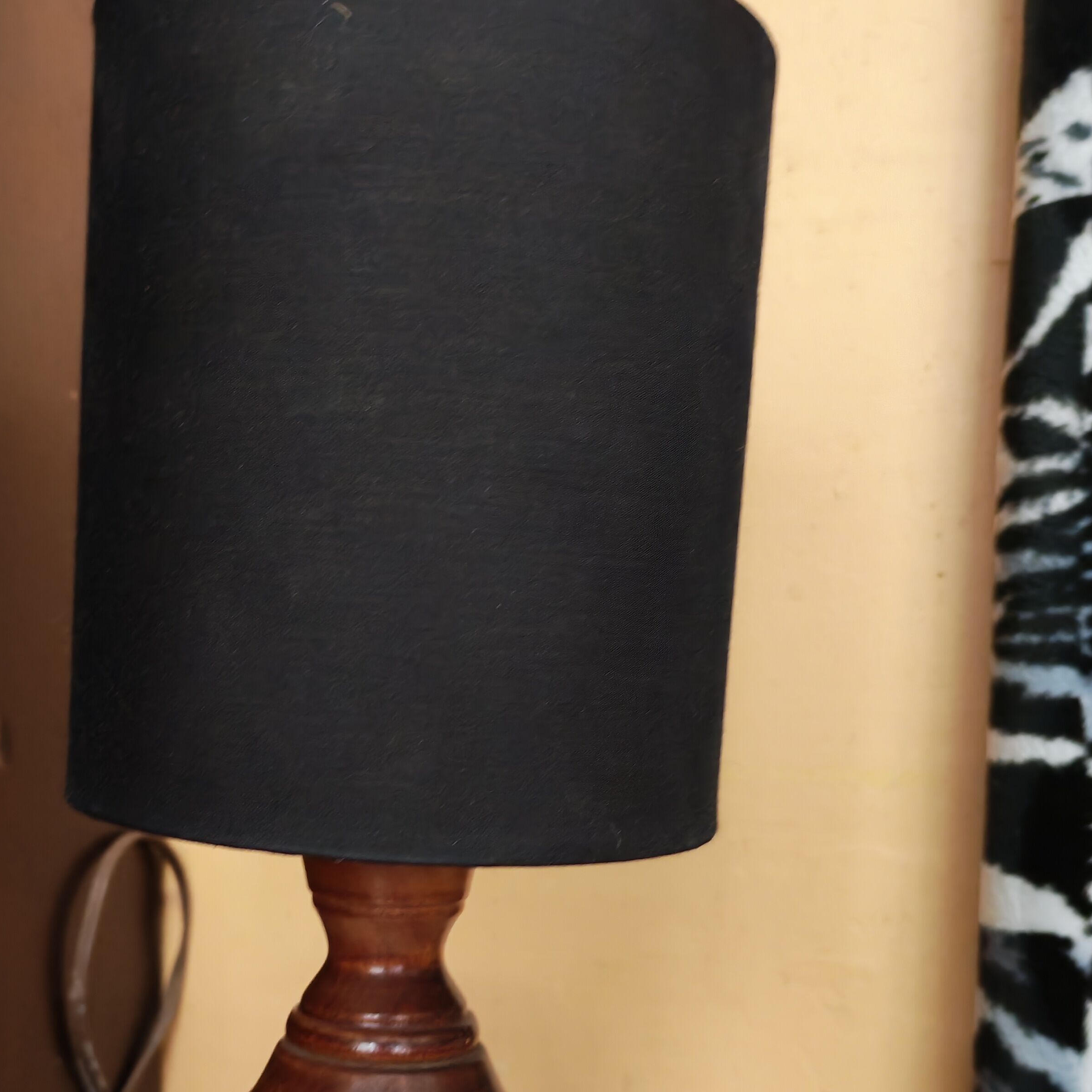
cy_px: 718
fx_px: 1463
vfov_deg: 40.5
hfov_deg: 40.7
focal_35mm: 41
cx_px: 435
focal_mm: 6.12
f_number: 1.9
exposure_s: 1/50
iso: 2500
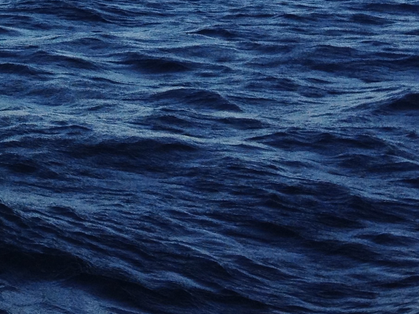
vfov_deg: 11.2
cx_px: -164
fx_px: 1537
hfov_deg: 14.7
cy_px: -174
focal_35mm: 127
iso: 64
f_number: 2.4
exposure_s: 1/1493
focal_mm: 4.28
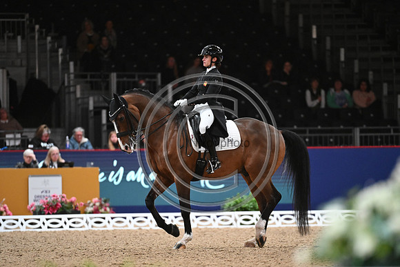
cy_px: 134
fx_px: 4445
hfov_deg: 5.2
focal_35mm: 400
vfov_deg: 3.4
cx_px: 200
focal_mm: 400
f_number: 4
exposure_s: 1/640
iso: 6400
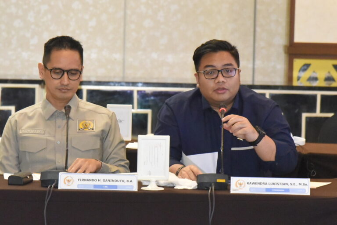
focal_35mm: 120
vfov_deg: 11.4
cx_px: 168
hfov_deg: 17.1
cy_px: 112
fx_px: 1123
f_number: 5
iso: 12800
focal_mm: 120
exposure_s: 1/200
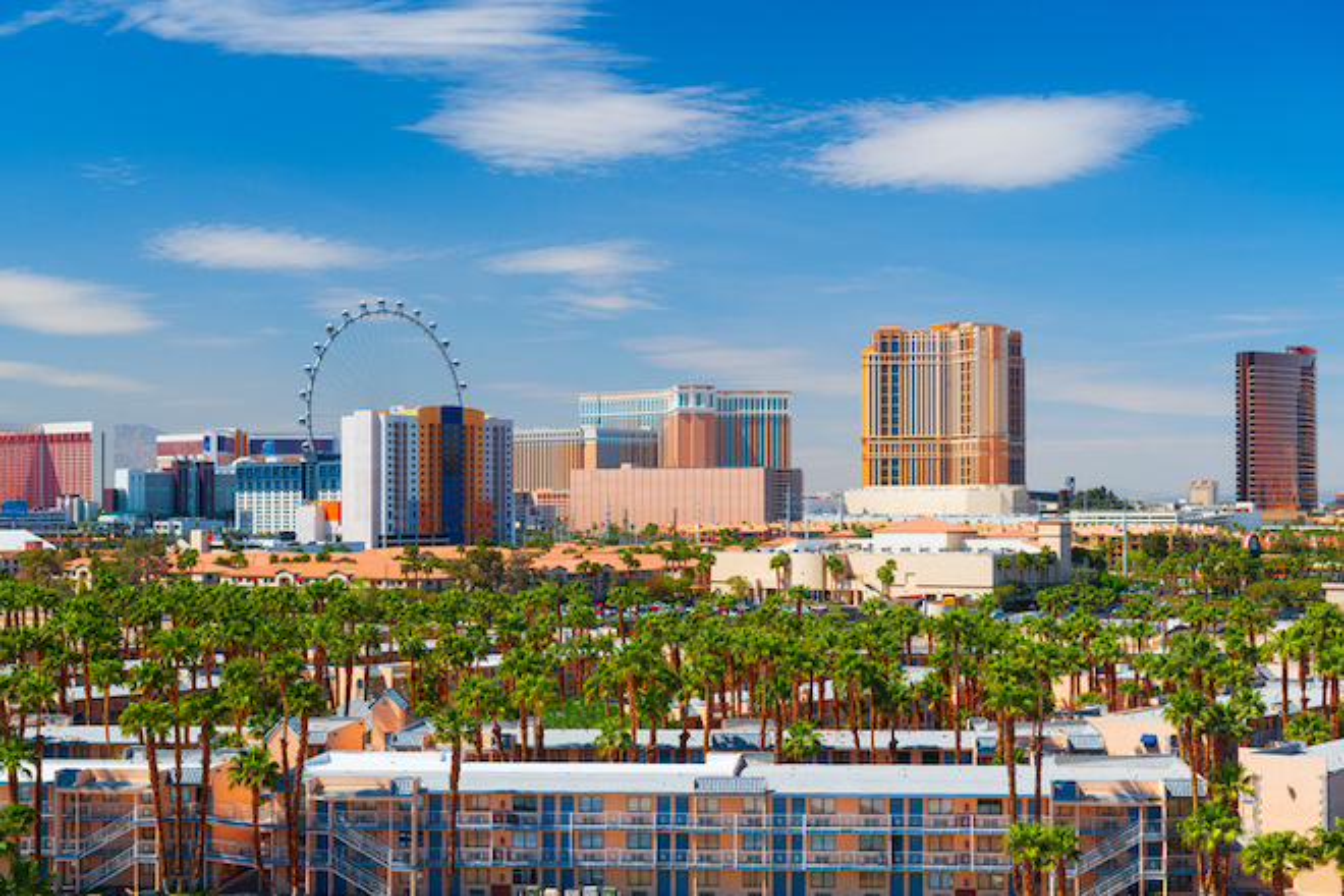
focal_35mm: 56
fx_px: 2091
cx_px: 672
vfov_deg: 24.2
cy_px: 448
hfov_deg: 35.6
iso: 140
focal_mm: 56
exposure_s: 1/125
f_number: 8
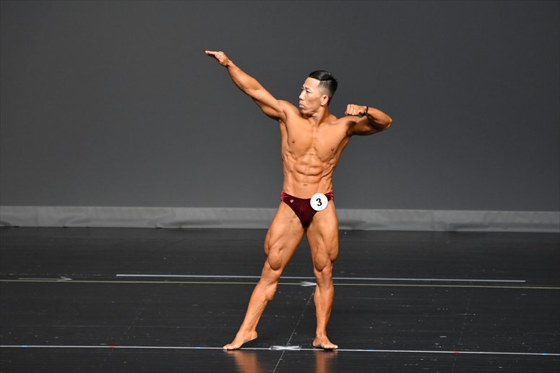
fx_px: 4898
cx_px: 280
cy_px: 186
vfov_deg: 4.4
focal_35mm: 315
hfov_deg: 6.5
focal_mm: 210
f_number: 5.6
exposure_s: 1/400
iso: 2500
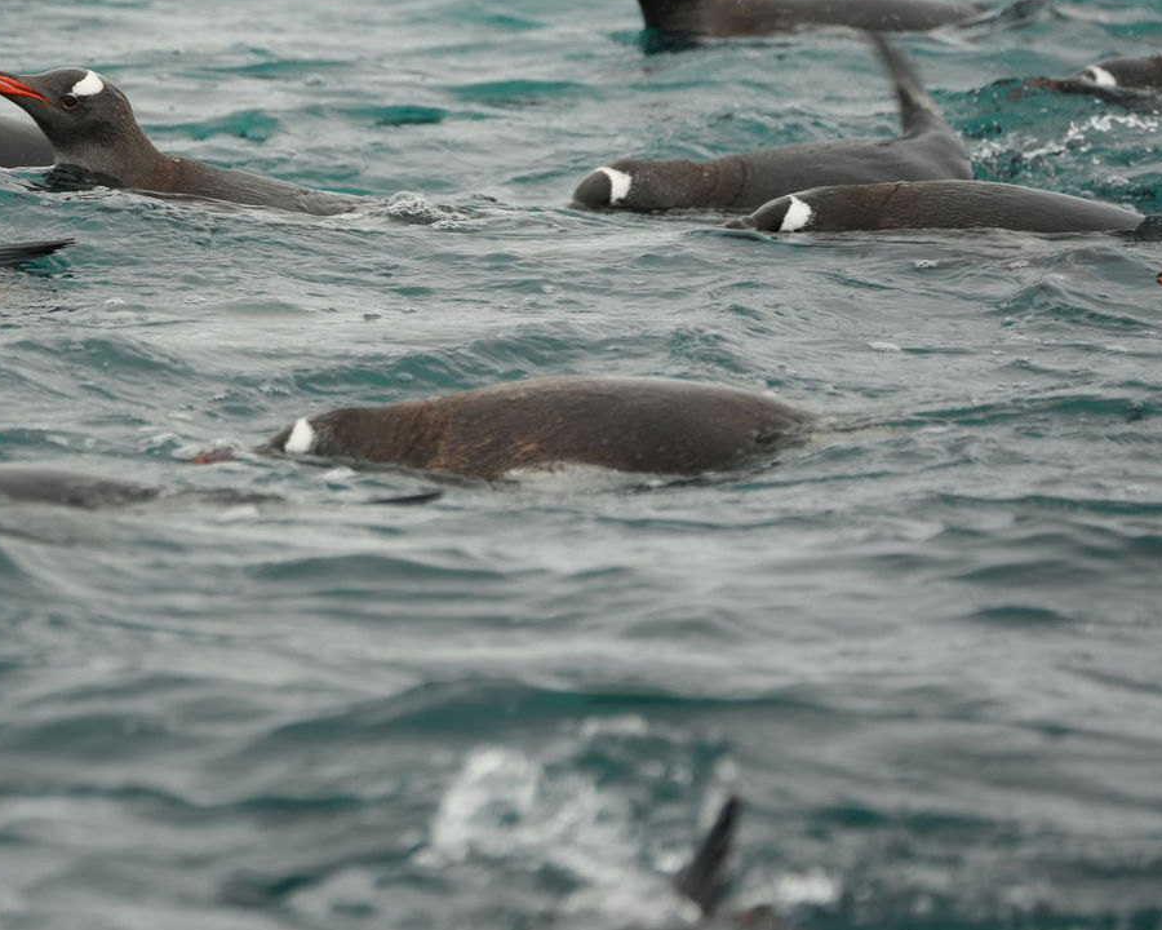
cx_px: 154
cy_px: 305
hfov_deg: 3.7
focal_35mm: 524
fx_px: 18021
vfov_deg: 3.0
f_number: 6.3
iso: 400
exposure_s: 1/320
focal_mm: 314
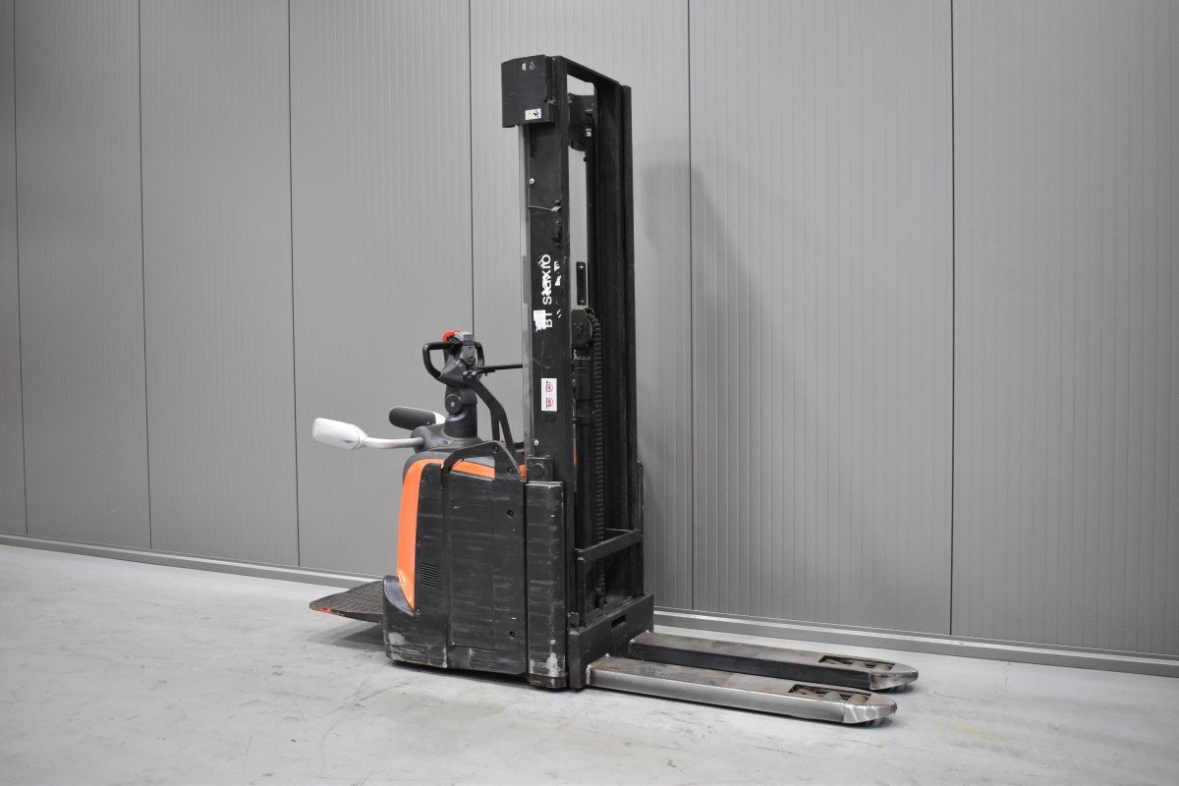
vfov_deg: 40.0
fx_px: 1081
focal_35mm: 33
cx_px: 590
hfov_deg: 57.2
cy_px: 393
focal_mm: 22
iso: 1250
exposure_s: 1/50
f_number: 4.5
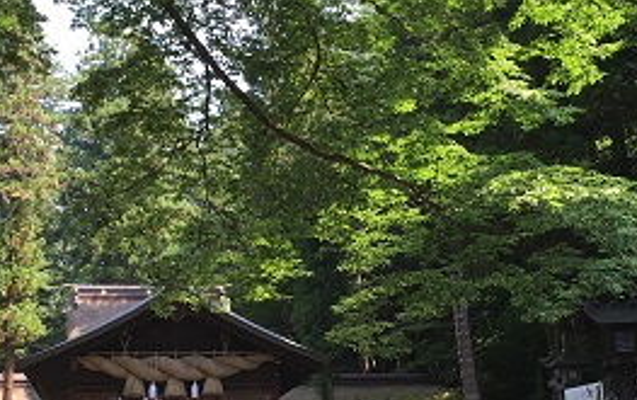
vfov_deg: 20.7
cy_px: 232
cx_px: 288
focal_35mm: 63
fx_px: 1095
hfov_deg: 32.4
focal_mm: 4.15
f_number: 2.2
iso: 25
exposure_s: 1/144
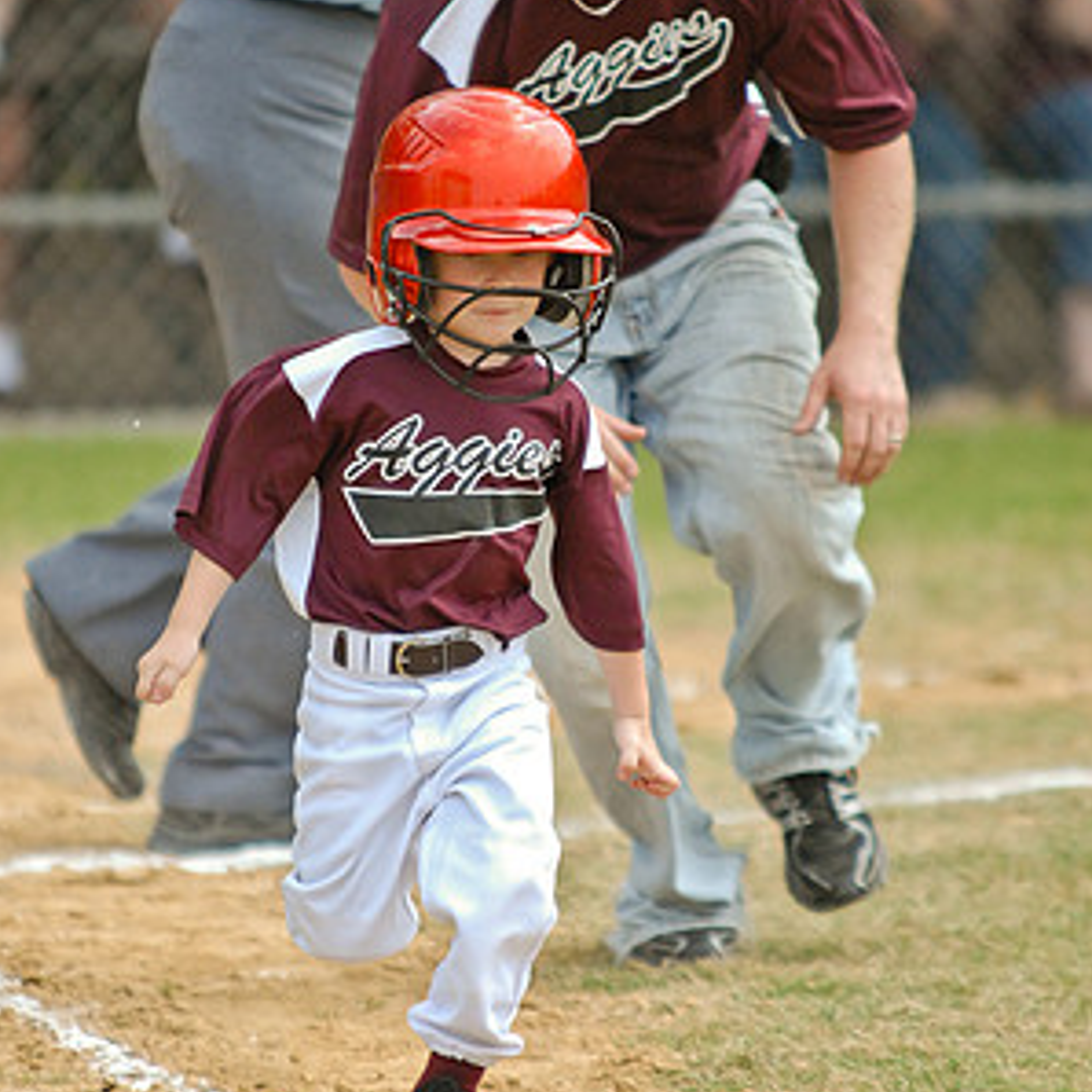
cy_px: 447
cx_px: 544
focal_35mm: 385
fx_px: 13741
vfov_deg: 4.6
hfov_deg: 4.6
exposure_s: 1/5000
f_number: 2.8
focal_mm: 200
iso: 800
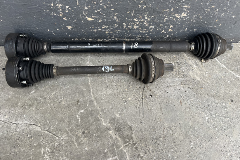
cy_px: 69
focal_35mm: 28
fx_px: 187
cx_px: 120
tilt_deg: -55.4
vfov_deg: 46.3
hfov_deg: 65.5
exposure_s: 1/228
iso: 40
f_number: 1.6
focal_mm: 5.1
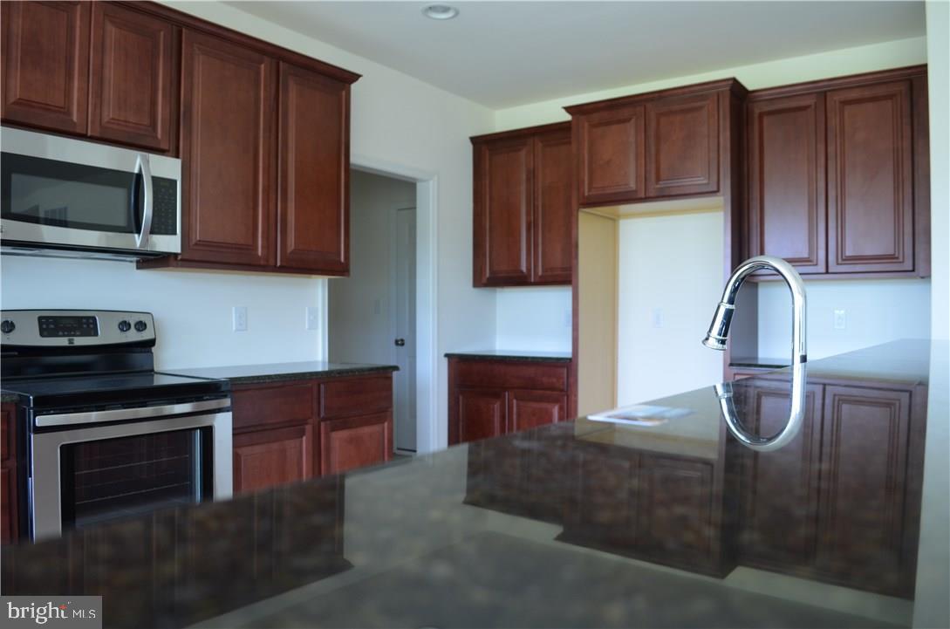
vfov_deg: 47.7
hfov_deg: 67.5
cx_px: 475
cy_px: 314
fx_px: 711
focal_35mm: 27
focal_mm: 18
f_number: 4
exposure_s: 1/60
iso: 400
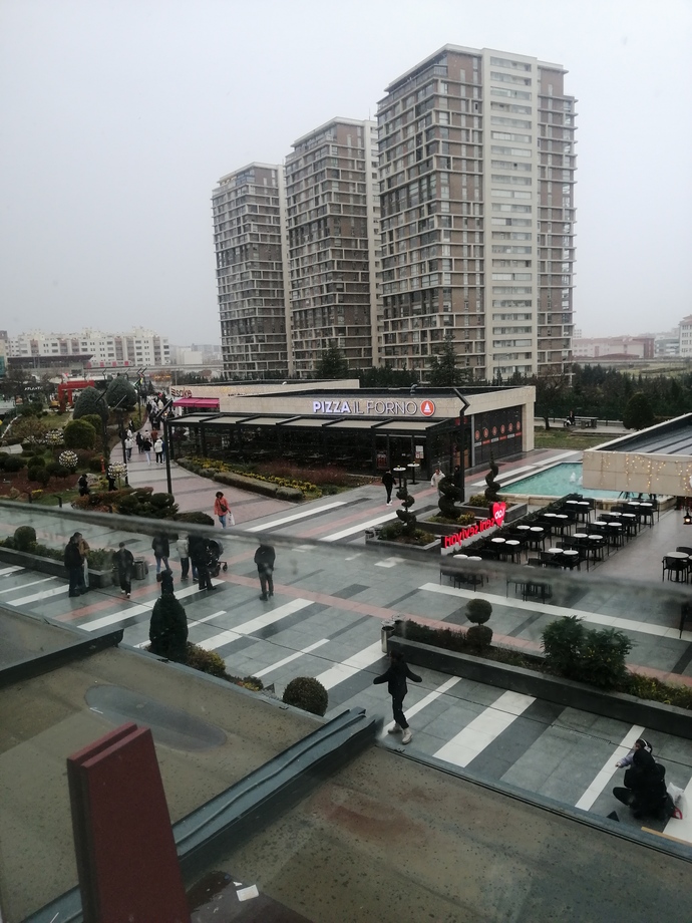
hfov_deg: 51.4
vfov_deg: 65.3
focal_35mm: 27
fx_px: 720
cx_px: 346
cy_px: 462
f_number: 1.8
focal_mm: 3.95
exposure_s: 1/333
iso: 160
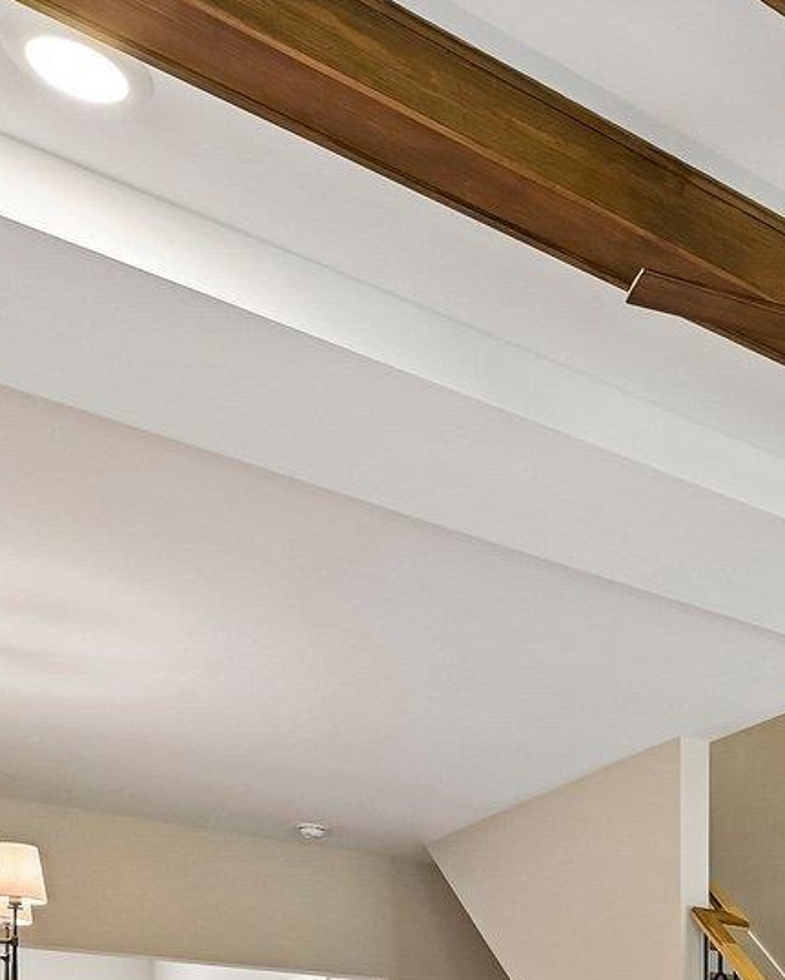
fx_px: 1451
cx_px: 1127
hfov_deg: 24.6
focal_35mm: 50
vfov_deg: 31.0
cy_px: 1199
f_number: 8
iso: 400
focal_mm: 14
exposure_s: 1/15
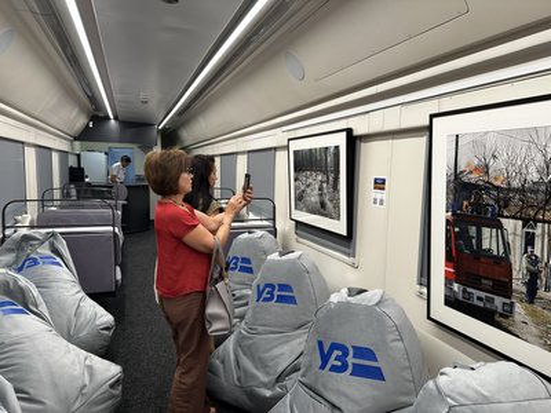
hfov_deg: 71.6
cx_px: 276
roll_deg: -1.3
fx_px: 382
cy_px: 206
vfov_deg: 56.8
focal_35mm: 24
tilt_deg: -5.4
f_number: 1.78
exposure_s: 1/100
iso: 100
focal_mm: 6.86
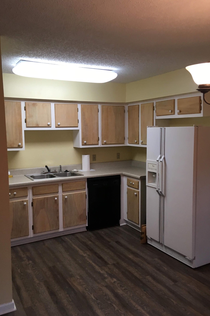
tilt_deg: -10.2
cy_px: 159
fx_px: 271
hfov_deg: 42.3
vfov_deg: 60.3
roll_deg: -1.9
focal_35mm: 31
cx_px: 98
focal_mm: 4.15
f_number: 2.2
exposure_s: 1/30
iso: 40
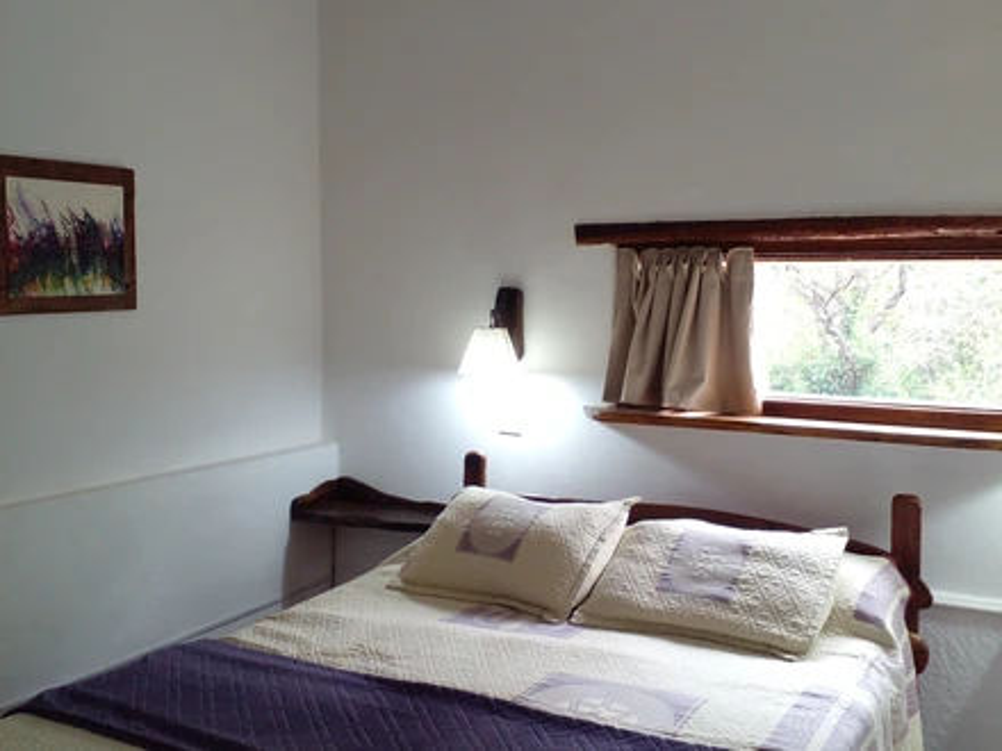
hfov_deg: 65.3
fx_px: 782
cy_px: 376
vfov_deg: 51.4
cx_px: 501
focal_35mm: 27
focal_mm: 3.6
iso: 125
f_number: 1.9
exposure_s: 1/50
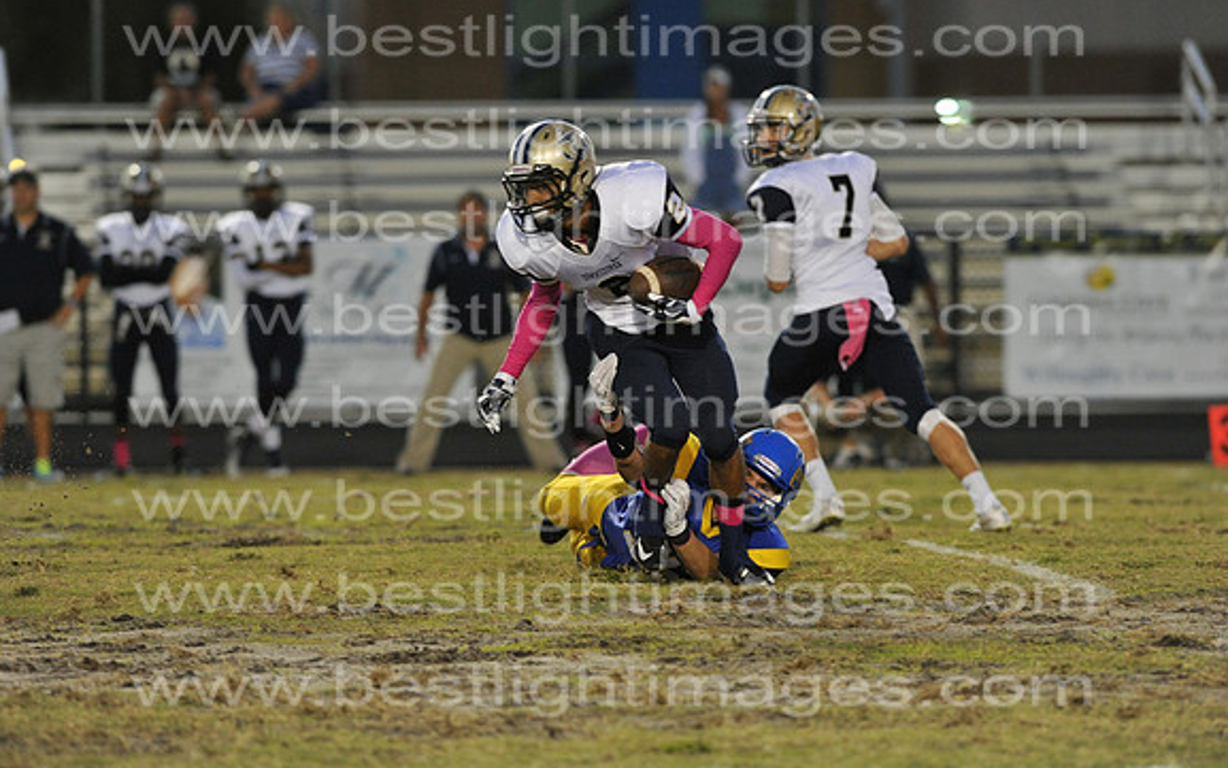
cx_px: 613
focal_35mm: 307
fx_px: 10277
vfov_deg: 4.3
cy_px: 366
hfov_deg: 6.8
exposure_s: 1/500
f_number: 4.5
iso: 5000
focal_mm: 300
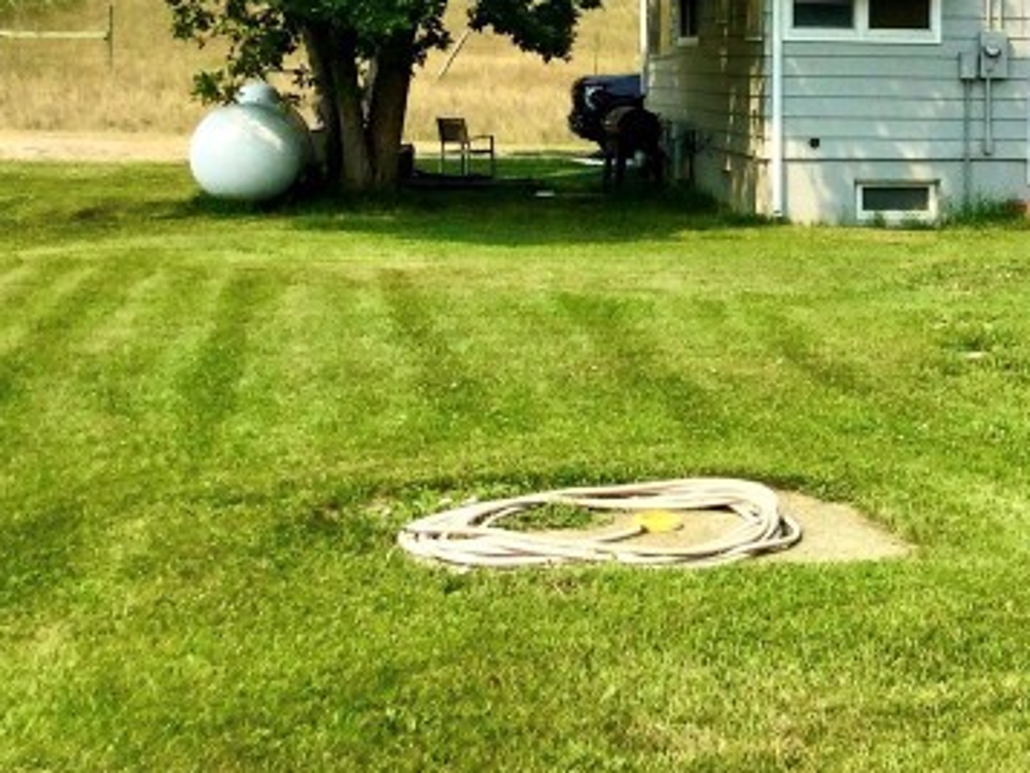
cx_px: 1096
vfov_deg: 16.5
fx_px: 2649
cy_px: 179
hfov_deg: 21.0
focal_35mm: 89
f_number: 2.4
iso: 25
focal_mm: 3.3
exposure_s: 1/1335
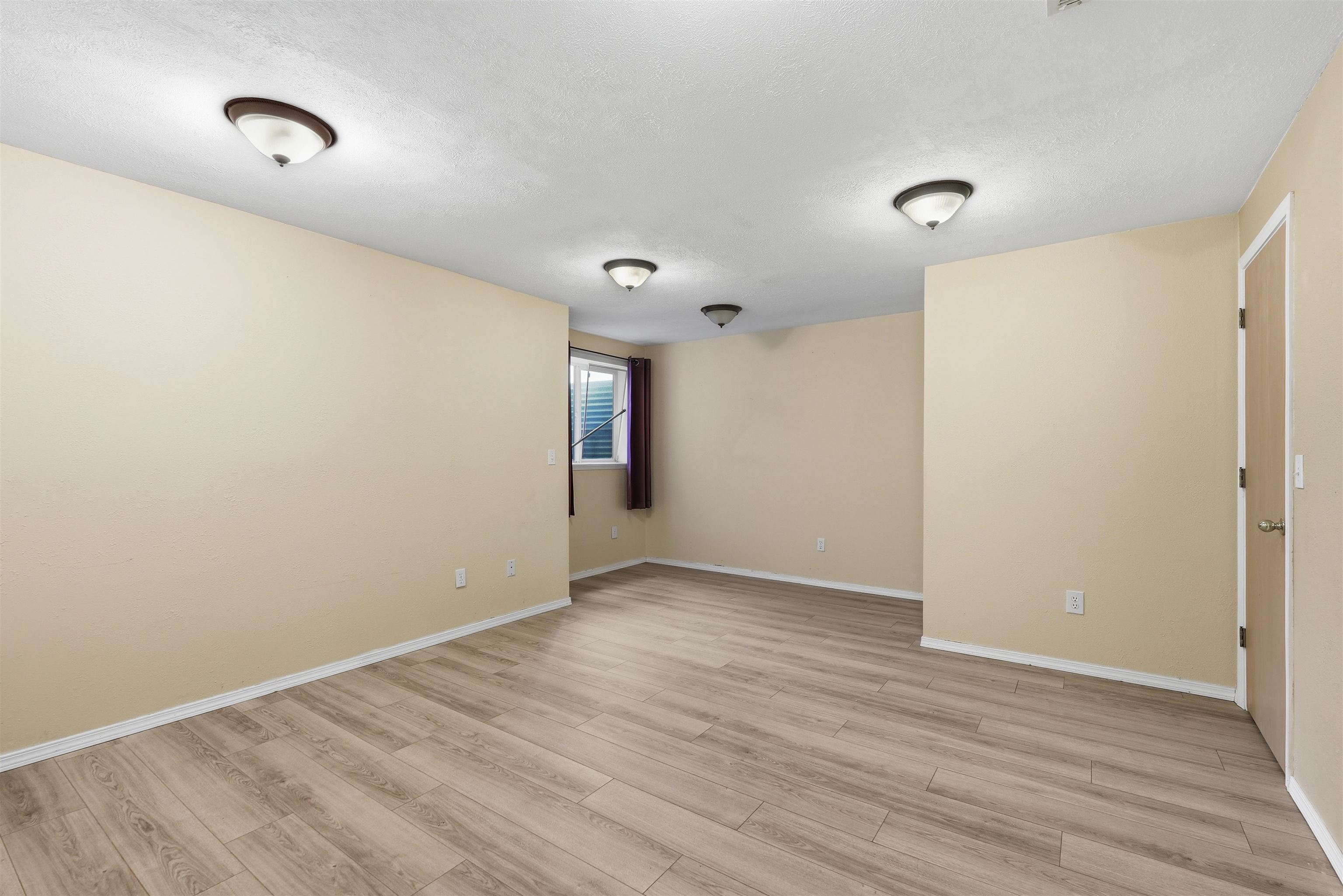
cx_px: 672
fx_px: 597
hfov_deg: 96.7
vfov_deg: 73.7
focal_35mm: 16
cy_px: 448
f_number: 8
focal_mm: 16
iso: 100
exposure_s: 1/20
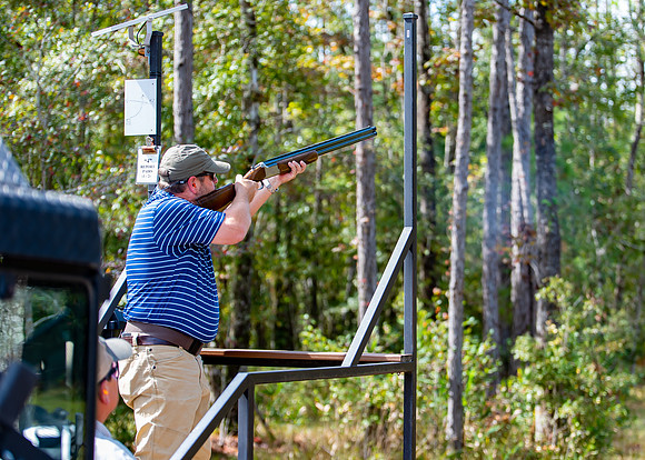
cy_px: 193
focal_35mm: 99
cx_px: 383
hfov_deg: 20.2
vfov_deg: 14.5
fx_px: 1808
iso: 100
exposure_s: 1/200
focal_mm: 80
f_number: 2.8
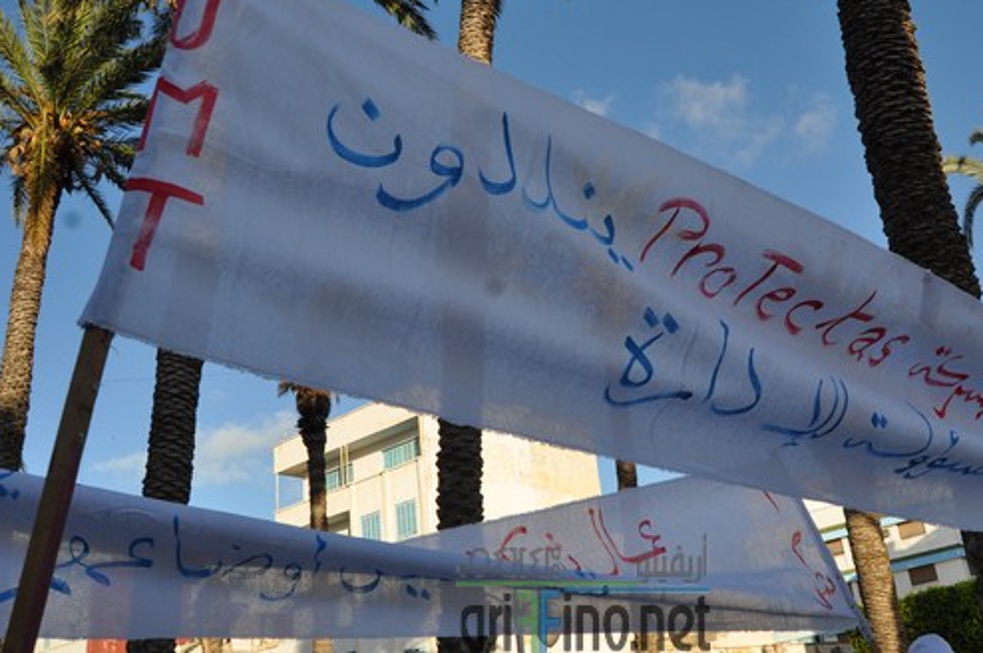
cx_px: 583
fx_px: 954
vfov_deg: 37.7
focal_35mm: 35
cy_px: 280
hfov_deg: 54.2
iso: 200
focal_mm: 18
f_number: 9
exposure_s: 1/400
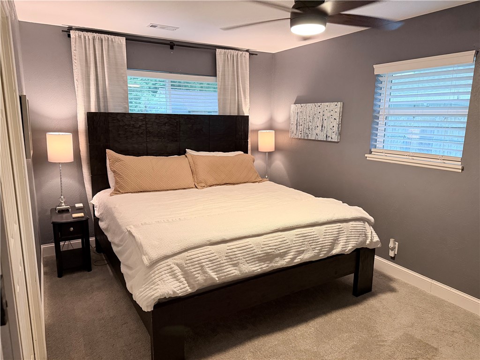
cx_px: 240
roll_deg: -0.1
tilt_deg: -11.8
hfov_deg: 71.6
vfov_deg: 56.8
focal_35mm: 24
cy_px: 180
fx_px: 333
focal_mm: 6.76
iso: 400
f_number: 1.78
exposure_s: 1/60
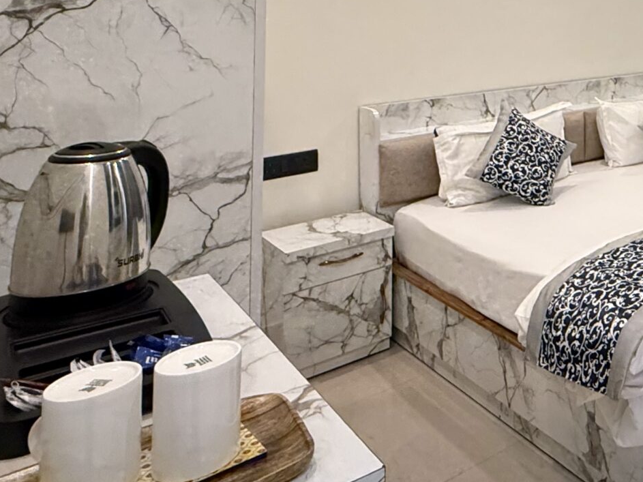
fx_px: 706
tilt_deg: +0.8
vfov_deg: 34.1
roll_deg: -0.1
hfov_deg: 39.9
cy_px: -9
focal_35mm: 38
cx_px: 705
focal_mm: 2.22
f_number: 2.2
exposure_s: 1/50
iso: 400
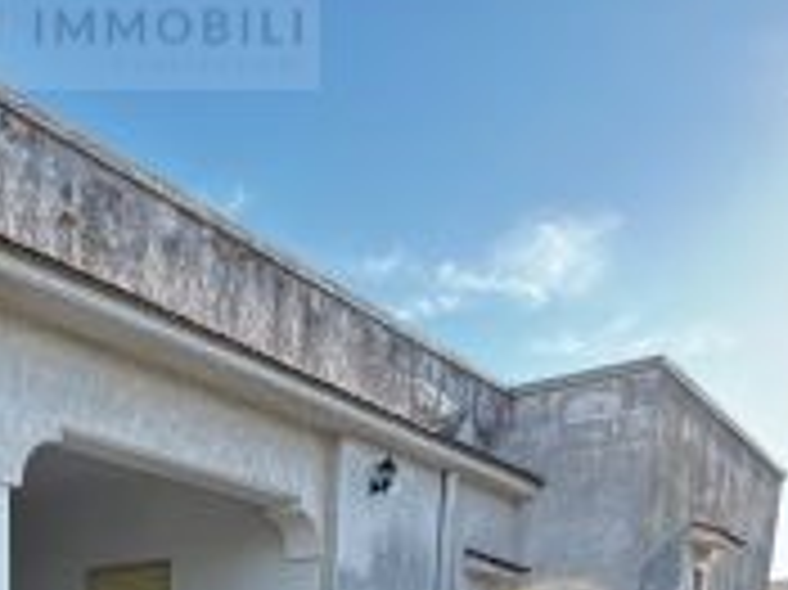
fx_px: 1092
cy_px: 955
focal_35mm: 48
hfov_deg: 37.7
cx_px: 117
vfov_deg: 22.7
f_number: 2.2
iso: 40
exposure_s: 1/203
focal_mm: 2.22
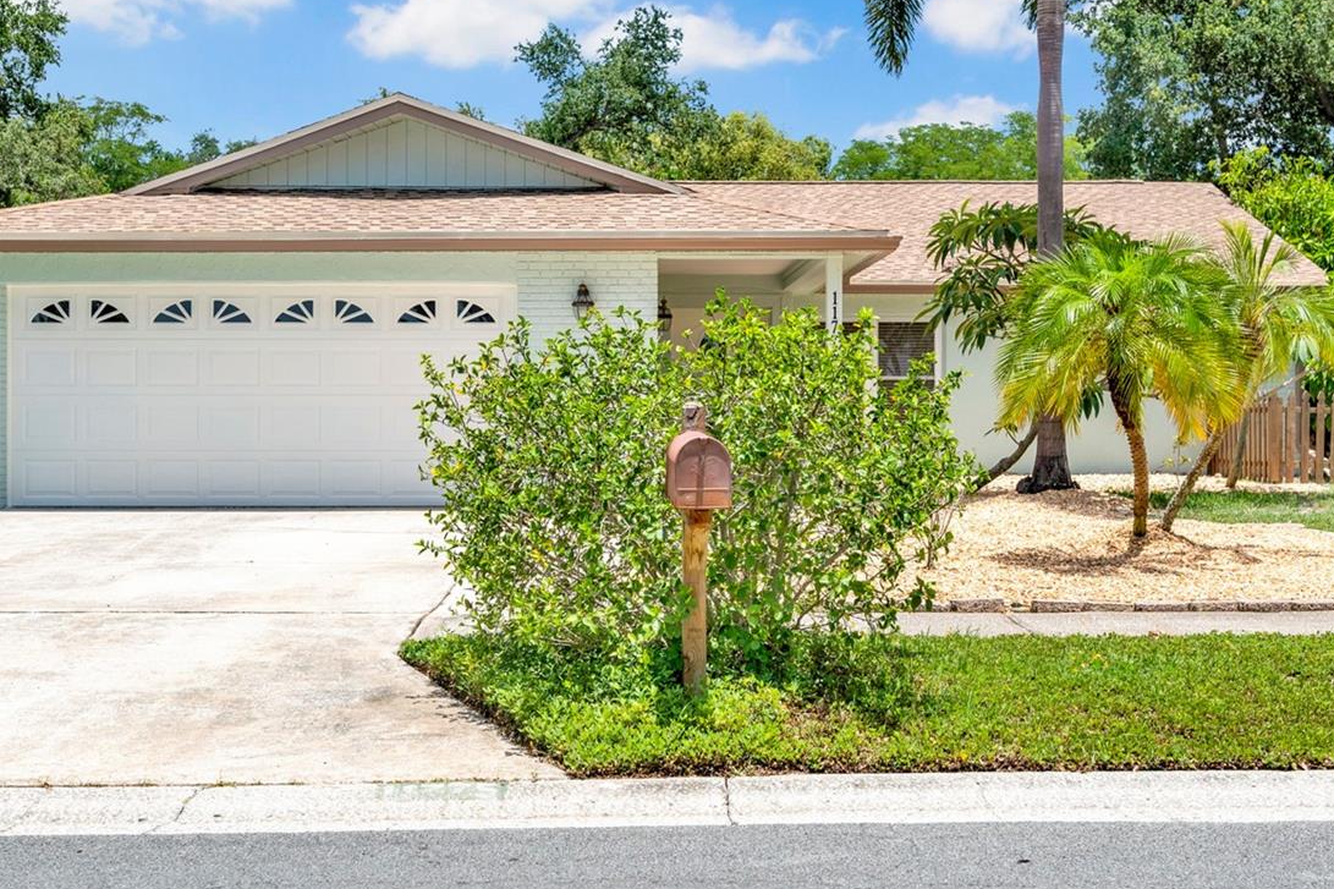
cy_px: 441
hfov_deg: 44.5
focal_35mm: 44
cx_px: 626
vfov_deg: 30.5
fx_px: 1630
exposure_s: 1/1250
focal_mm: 30
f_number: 7.1
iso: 250
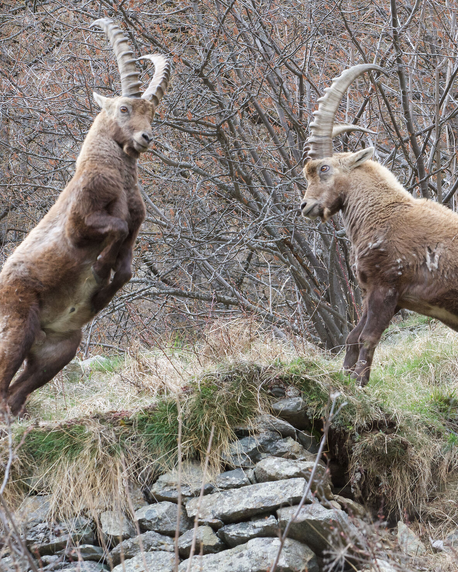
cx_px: 322
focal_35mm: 319
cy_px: 299
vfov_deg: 6.1
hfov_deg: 4.8
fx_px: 5406
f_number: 13
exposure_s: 1/250
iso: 1250
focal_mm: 140
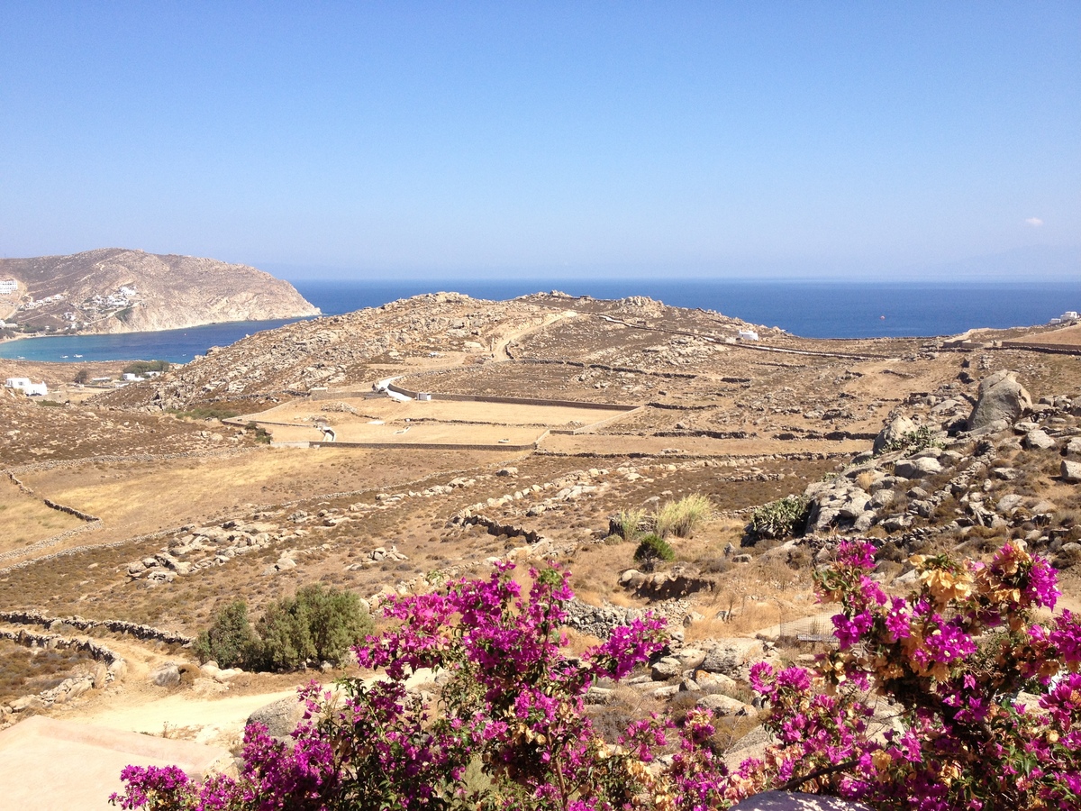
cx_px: 540
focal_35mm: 35
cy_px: 406
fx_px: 1093
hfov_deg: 52.6
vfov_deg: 40.7
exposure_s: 1/1416
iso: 50
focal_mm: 4.28
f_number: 2.4
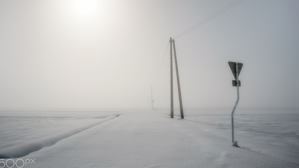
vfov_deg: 49.5
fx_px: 182
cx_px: 143
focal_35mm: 23
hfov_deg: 78.7
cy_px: 85
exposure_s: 1/3200
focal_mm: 21
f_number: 8
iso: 100
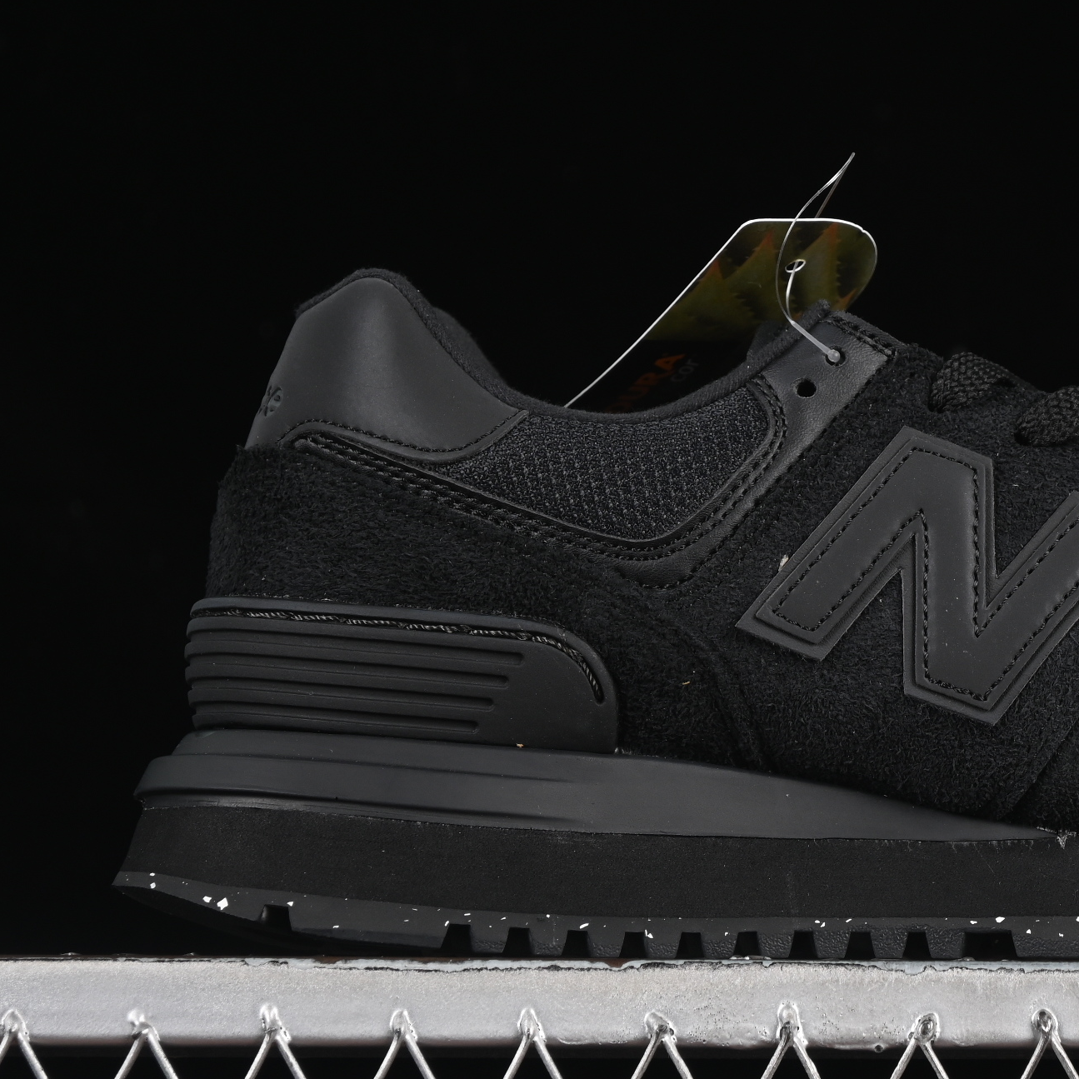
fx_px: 4831
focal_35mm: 137
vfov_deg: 12.7
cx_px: 903
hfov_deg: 12.7
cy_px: 483
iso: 160
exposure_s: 1/60
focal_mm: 50
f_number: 6.3
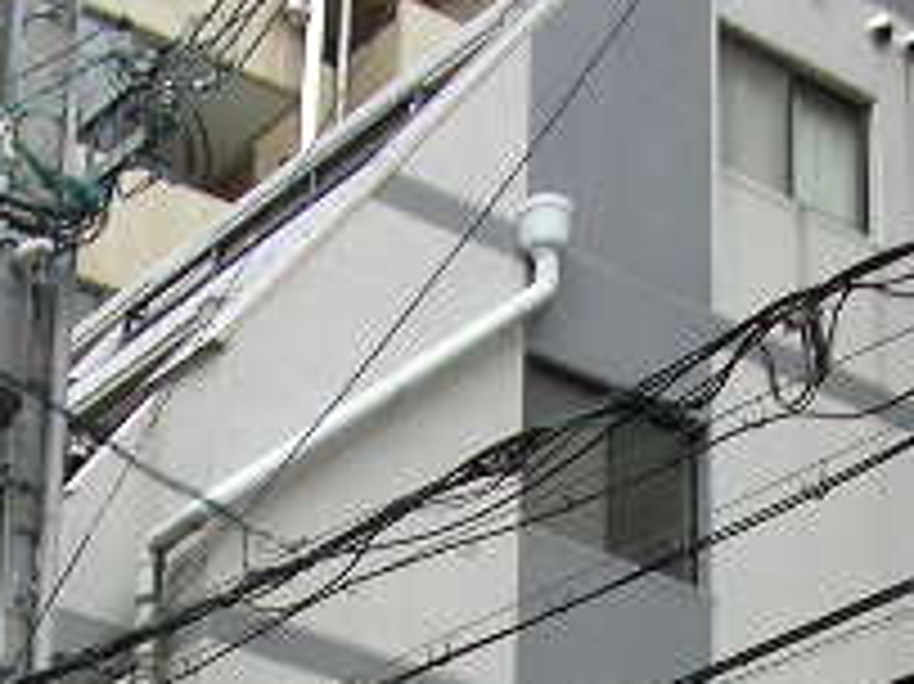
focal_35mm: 120
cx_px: 459
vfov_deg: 12.0
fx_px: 3167
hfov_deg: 16.4
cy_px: 896
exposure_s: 1/70
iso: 71
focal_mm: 5.8
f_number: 2.9
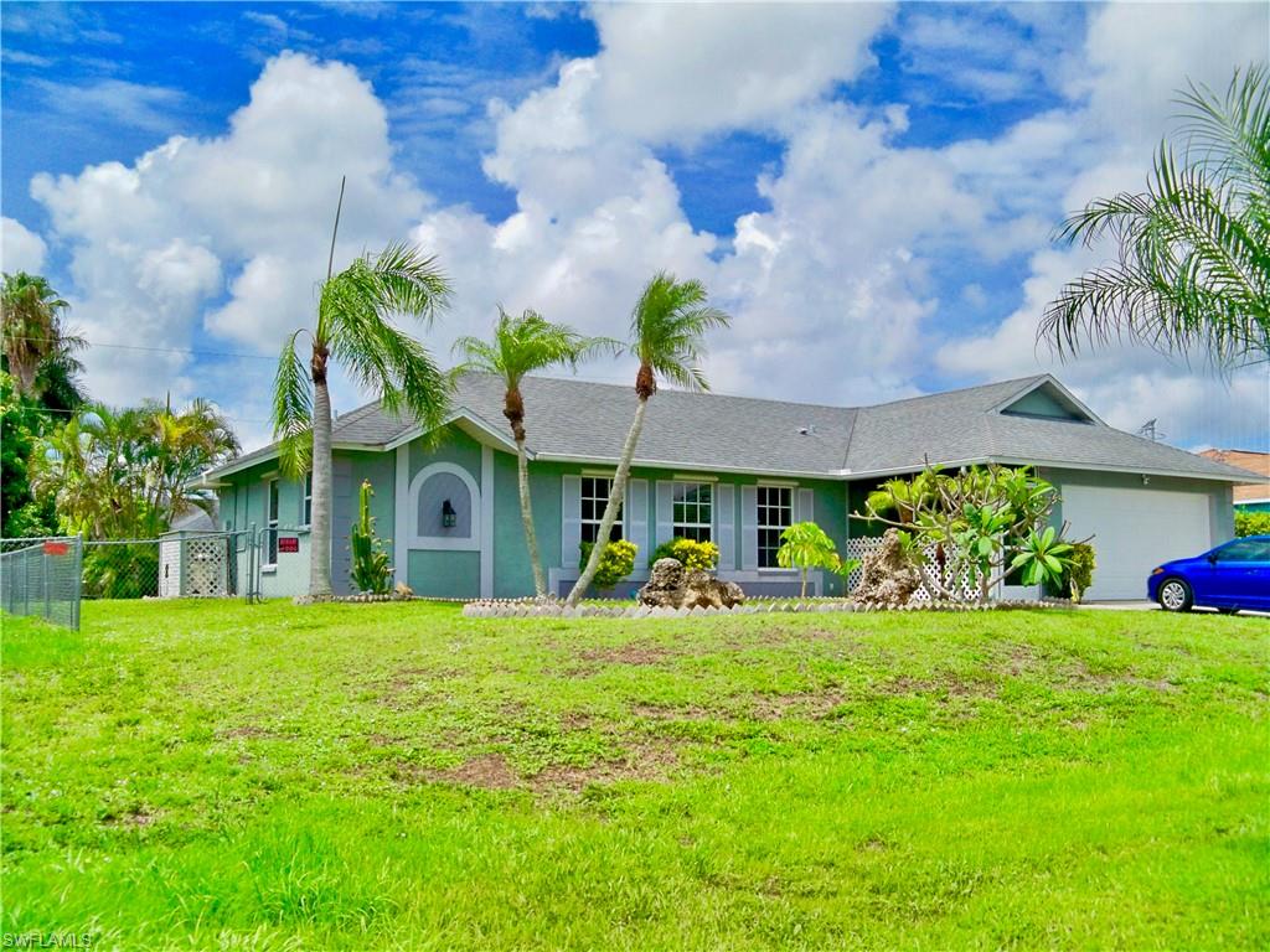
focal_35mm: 35
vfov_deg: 40.7
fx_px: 1284
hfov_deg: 52.6
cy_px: 476
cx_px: 635
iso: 80
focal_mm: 6.2
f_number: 3.5
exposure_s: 1/800
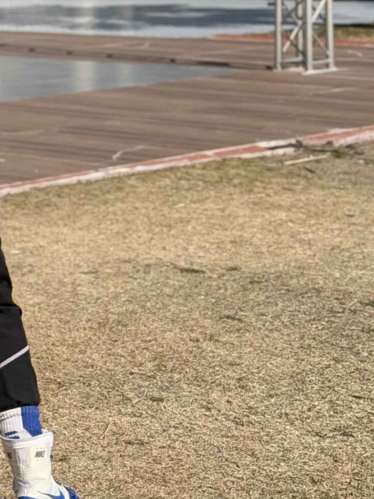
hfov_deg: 11.7
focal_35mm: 125
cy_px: 19
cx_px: -51
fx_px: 1801
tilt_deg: -4.3
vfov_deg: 15.5
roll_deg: +0.3
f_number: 1.78
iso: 64
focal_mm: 6.76
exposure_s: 1/5208
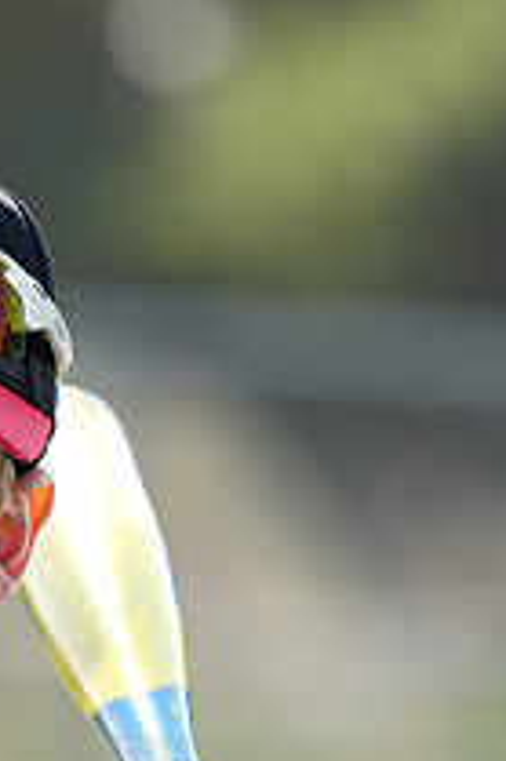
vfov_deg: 3.7
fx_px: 11720
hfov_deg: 2.5
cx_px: -173
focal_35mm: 555
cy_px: 786
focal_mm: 200
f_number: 4.5
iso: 64
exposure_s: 1/250
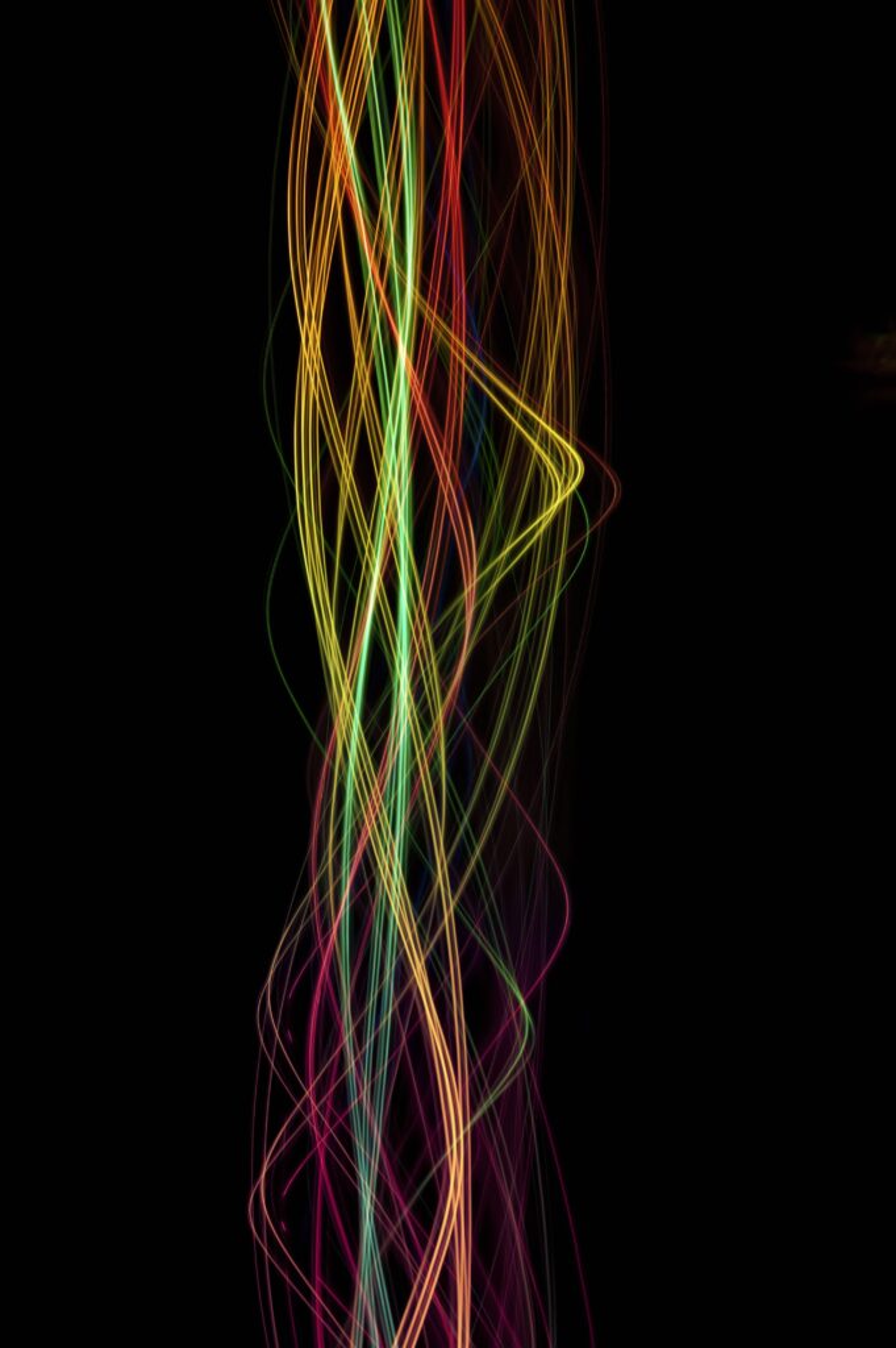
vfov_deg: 39.6
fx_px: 1870
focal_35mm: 50
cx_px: 448
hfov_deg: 26.9
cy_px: 674
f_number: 8
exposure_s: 1.5
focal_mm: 50
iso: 200
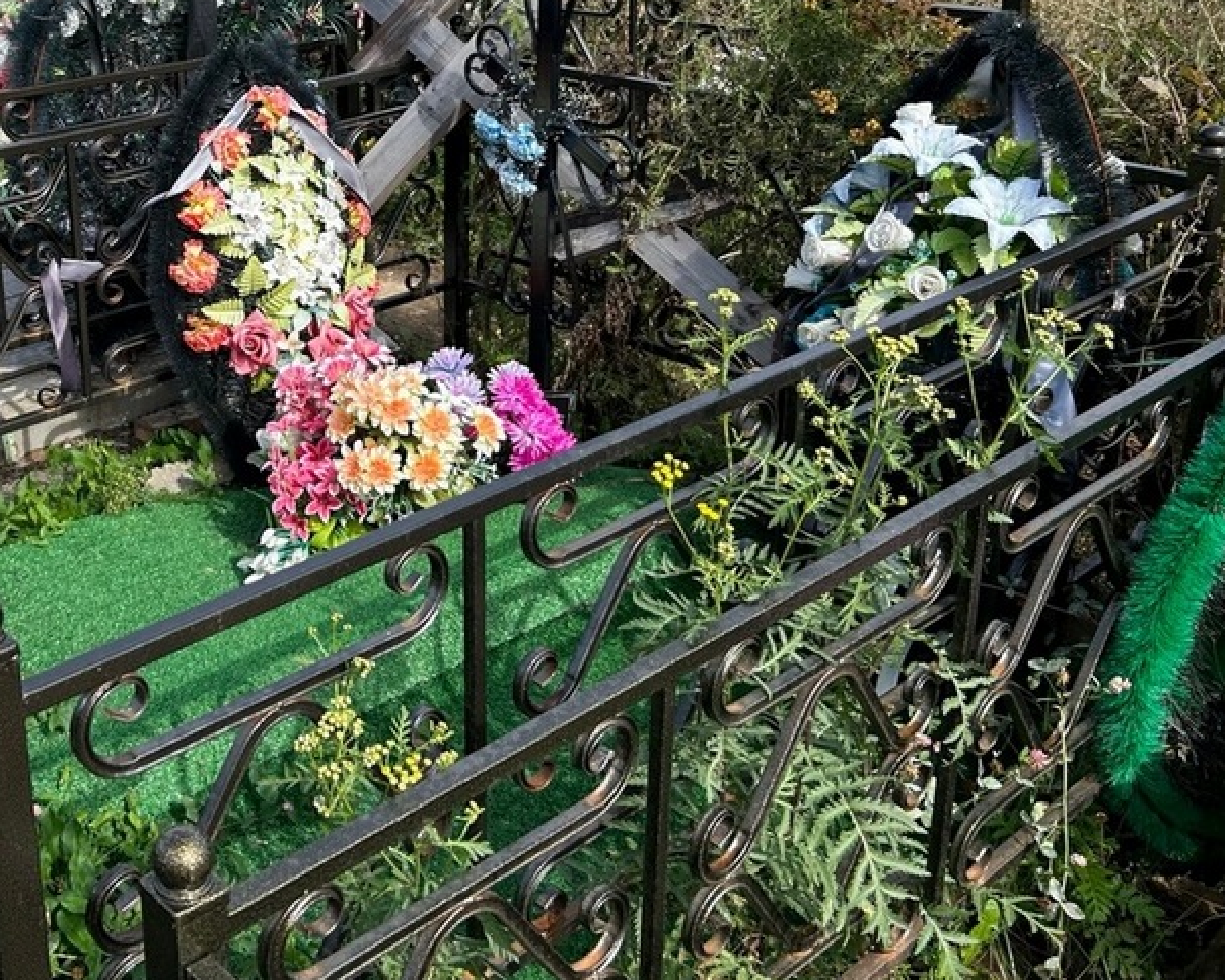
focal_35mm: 43
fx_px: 1559
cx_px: 225
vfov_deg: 34.2
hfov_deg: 40.9
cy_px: 250
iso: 50
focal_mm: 5.7
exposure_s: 1/1751
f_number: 1.5
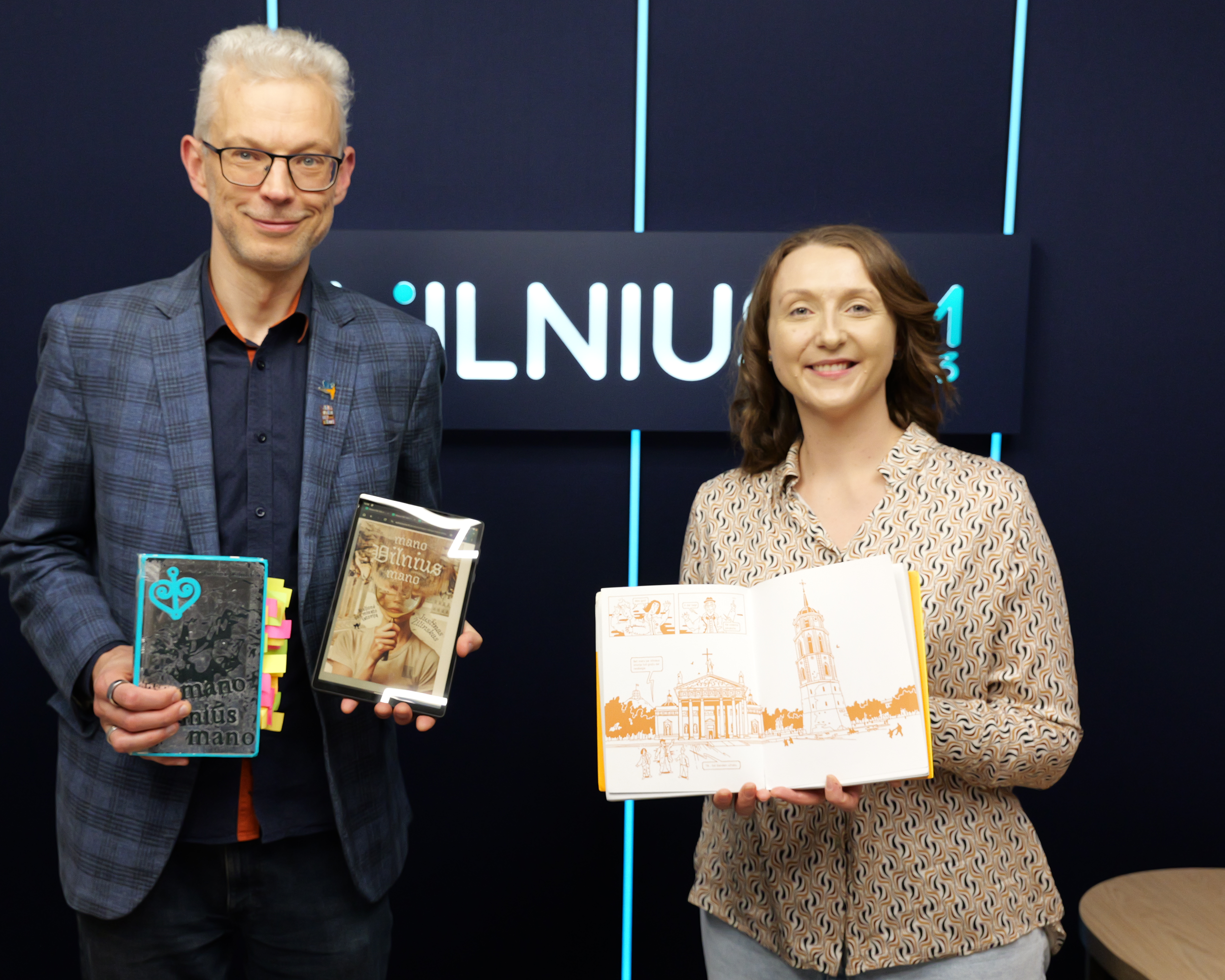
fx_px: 1378
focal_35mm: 38
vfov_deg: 39.2
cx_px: 538
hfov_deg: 47.8
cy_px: 491
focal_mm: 33
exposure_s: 1/250
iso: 4000
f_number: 4.5
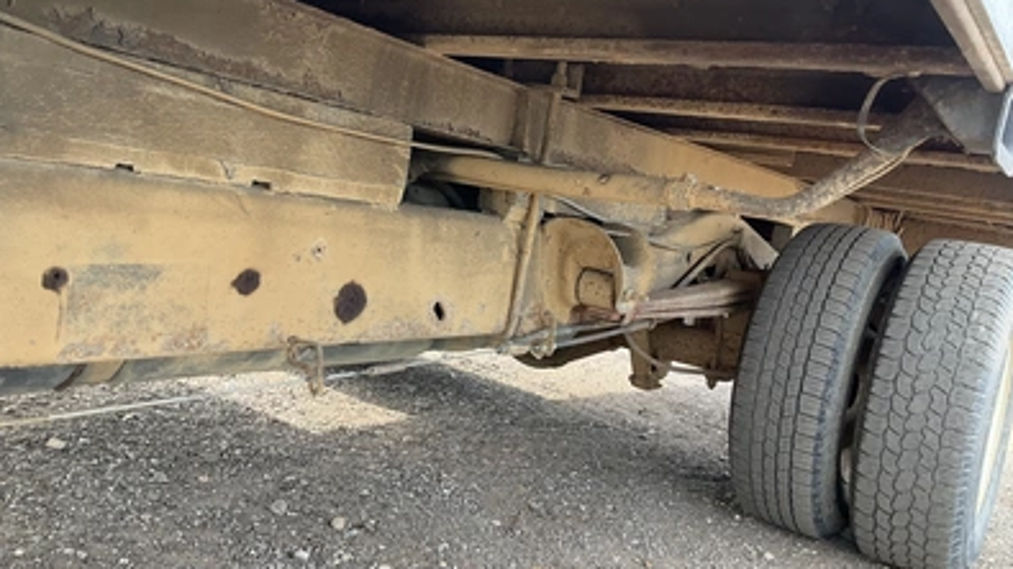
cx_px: 503
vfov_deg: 36.6
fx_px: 859
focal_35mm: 32
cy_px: 264
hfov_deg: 61.0
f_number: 1.8
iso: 40
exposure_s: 1/122
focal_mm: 3
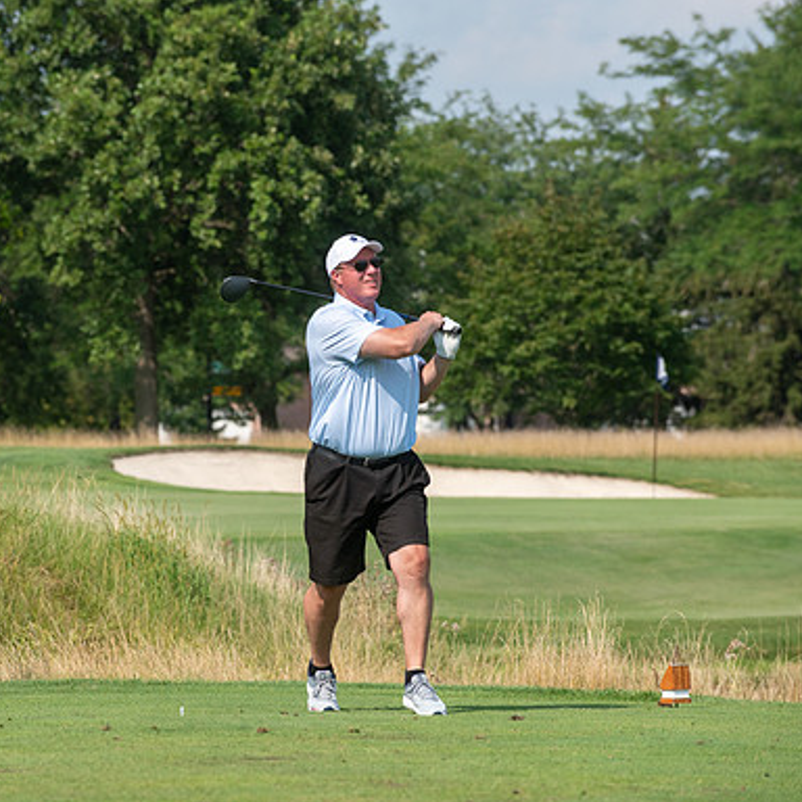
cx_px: 261
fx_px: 6737
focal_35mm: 257
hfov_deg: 6.8
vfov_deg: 6.8
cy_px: 402
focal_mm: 200
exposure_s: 1/2500
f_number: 5
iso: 250
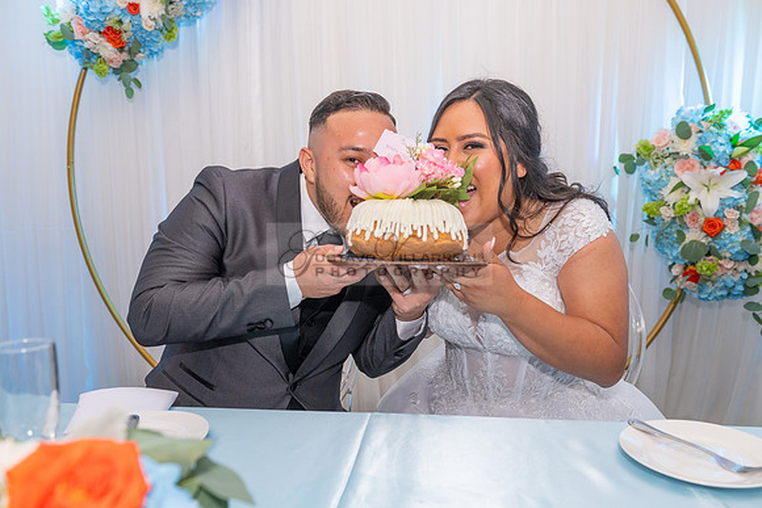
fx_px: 614
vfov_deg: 45.0
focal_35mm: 29
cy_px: 254
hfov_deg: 63.6
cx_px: 381
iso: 1000
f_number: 4.5
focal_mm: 29
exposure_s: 1/200
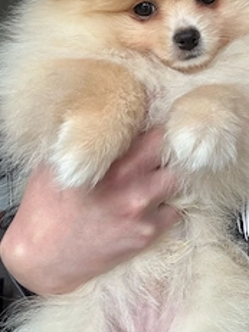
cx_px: 153
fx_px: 499
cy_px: 73
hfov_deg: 27.9
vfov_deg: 35.8
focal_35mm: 52
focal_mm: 2.69
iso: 80
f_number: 1.9
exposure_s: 1/60
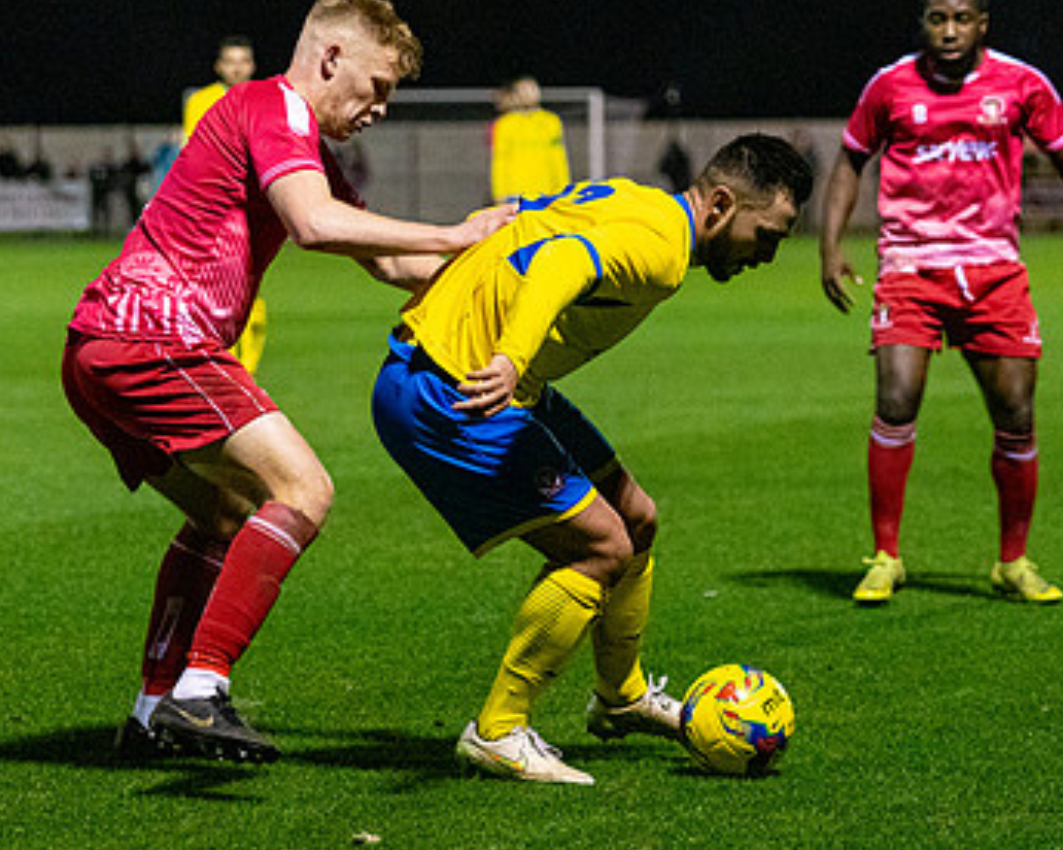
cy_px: 325
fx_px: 5976
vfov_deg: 8.1
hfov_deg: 10.2
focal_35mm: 190
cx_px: 442
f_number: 2.8
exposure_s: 1/1000
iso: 5000
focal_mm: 87
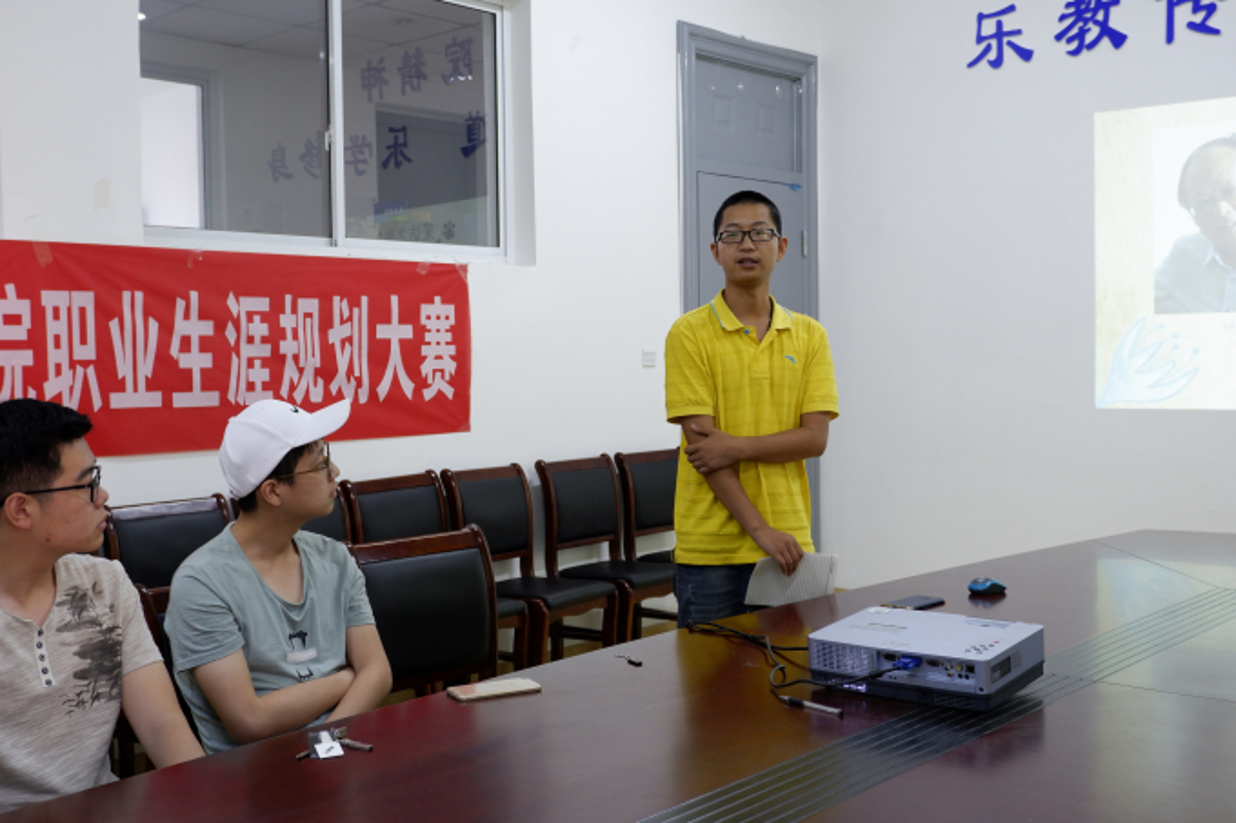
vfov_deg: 35.0
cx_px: 618
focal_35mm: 38
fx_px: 1304
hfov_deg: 50.7
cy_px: 412
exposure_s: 1/38
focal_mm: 25.6
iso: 800
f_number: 4.4
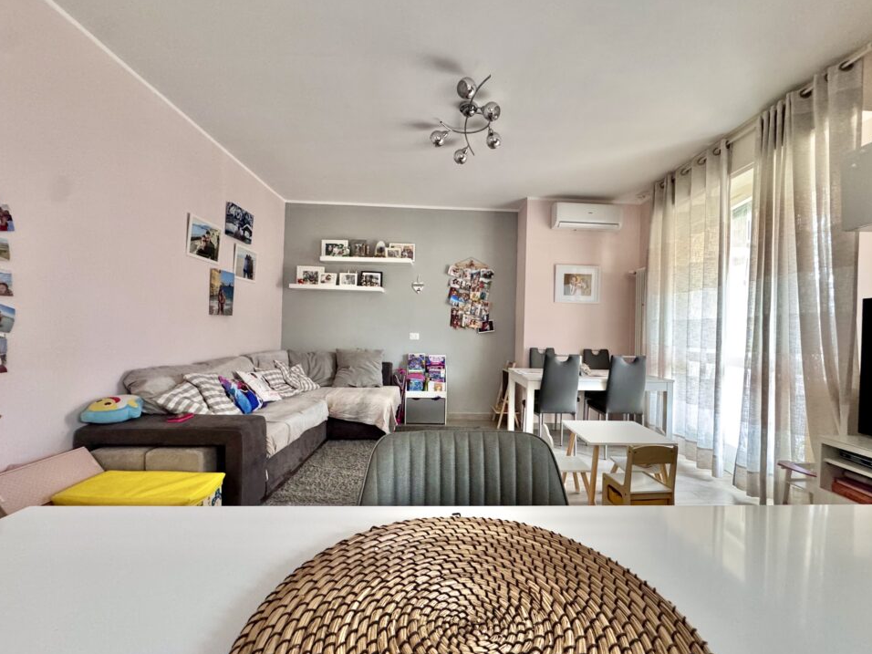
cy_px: 331
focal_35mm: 15
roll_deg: -1.4
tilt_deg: +0.3
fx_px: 378
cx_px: 460
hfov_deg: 98.1
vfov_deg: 81.7
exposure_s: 1/60
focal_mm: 2.22
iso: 500
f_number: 2.2
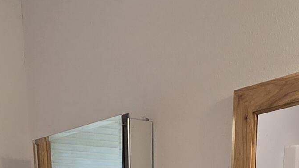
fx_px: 499
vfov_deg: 13.9
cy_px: 397
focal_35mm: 63
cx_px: 59
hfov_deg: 32.4
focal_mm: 2.2
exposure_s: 1/60
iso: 100
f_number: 2.2
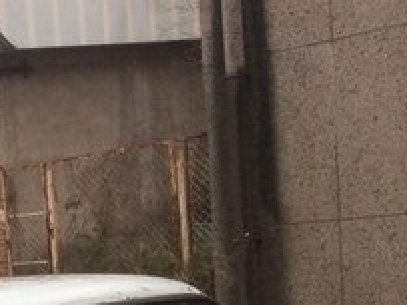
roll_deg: +7.2
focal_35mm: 104
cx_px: -245
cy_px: 493
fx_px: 1222
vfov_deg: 13.2
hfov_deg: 16.7
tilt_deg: -13.8
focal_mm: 3.3
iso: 32
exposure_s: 1/216
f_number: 2.4
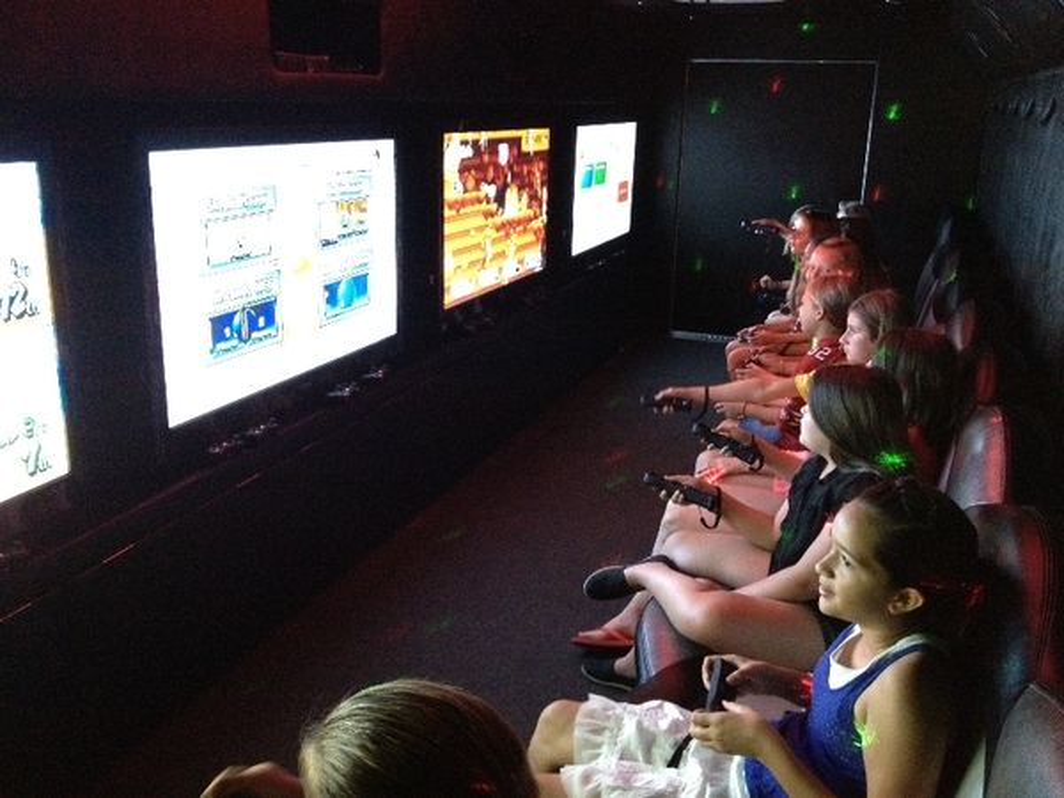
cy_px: 399
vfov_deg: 40.7
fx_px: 1076
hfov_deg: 52.6
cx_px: 532
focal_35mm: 35
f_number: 2.4
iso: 800
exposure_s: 1/15
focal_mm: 4.28
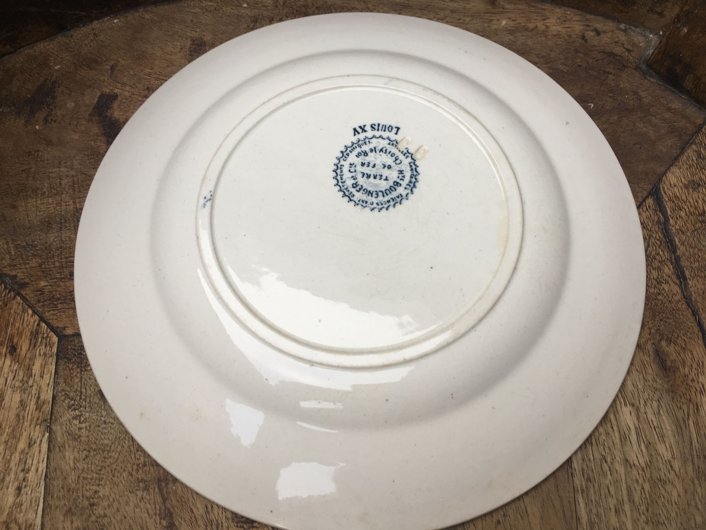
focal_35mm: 29
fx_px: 591
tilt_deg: -69.4
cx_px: 353
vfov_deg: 48.2
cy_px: 265
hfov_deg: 61.7
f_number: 2.2
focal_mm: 4.15
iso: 40
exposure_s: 1/100
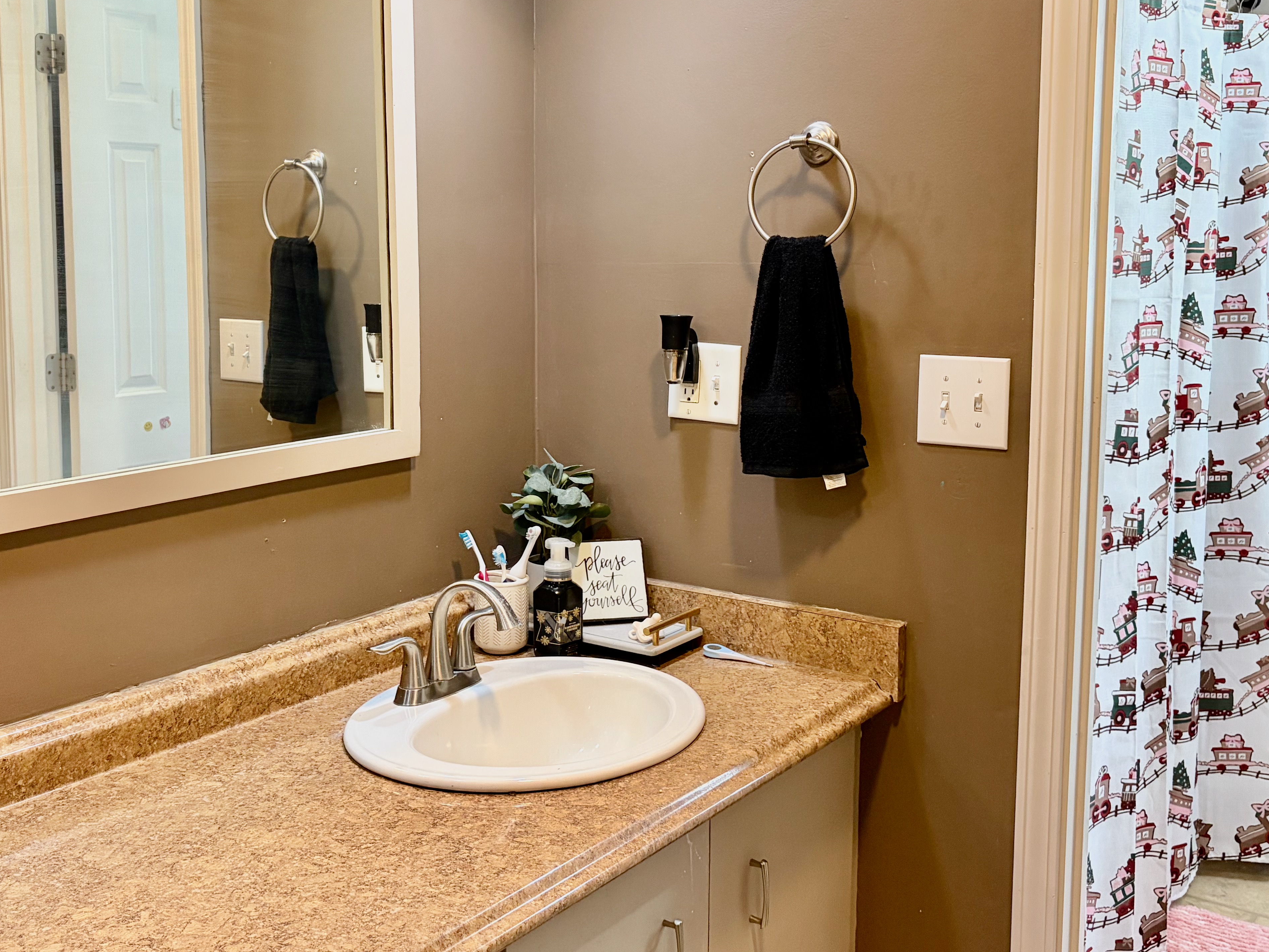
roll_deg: +0.2
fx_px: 1430
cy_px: 395
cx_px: 543
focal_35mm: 39
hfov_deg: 47.7
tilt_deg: -6.8
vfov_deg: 36.7
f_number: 1.6
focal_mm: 5.96
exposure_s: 1/60
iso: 320
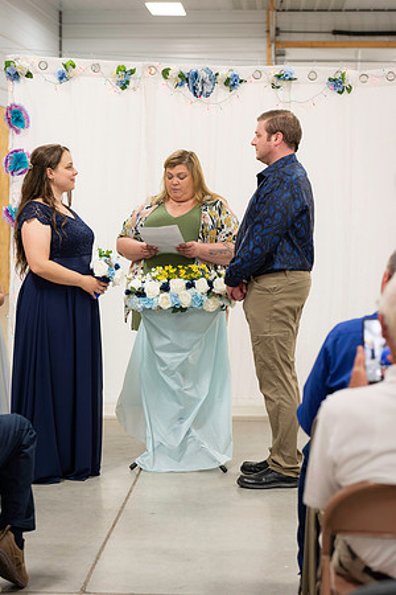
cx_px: 198
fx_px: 1402
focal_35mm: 85
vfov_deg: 23.9
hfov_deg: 16.1
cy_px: 298
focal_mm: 85
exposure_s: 1/125
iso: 640
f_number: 3.5
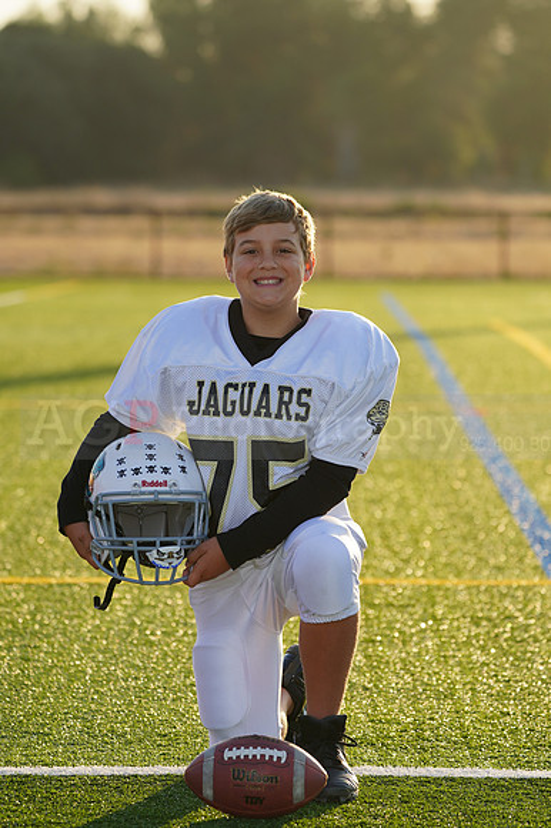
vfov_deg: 10.4
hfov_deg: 6.9
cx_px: 276
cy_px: 414
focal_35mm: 198
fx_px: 4551
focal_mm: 198
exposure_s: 1/250
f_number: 5.6
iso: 100
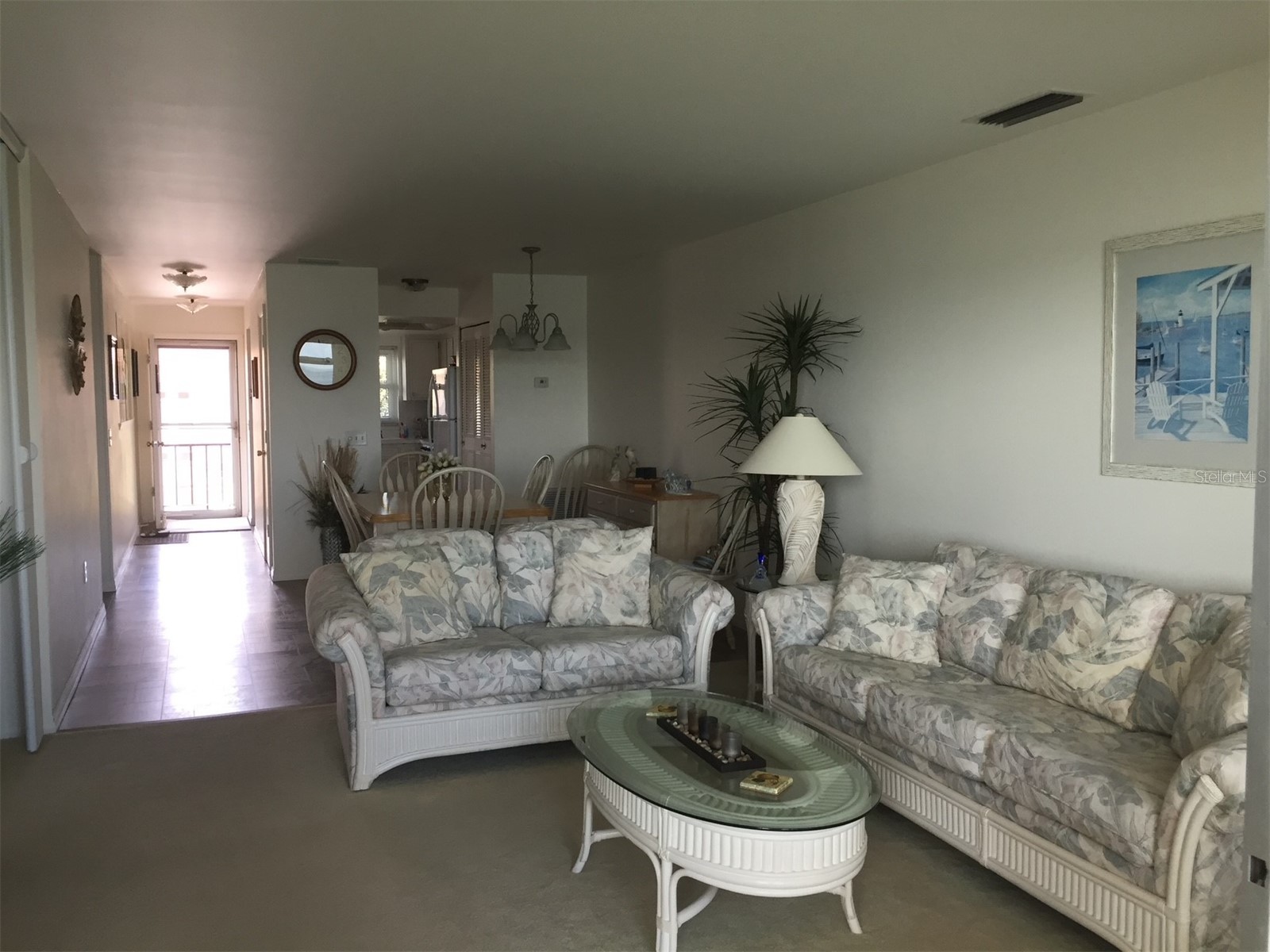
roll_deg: +0.4
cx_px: 635
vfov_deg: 48.2
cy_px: 476
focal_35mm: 29
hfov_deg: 61.7
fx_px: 1064
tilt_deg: -4.9
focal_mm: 4.15
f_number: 2.2
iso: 32
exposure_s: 1/30
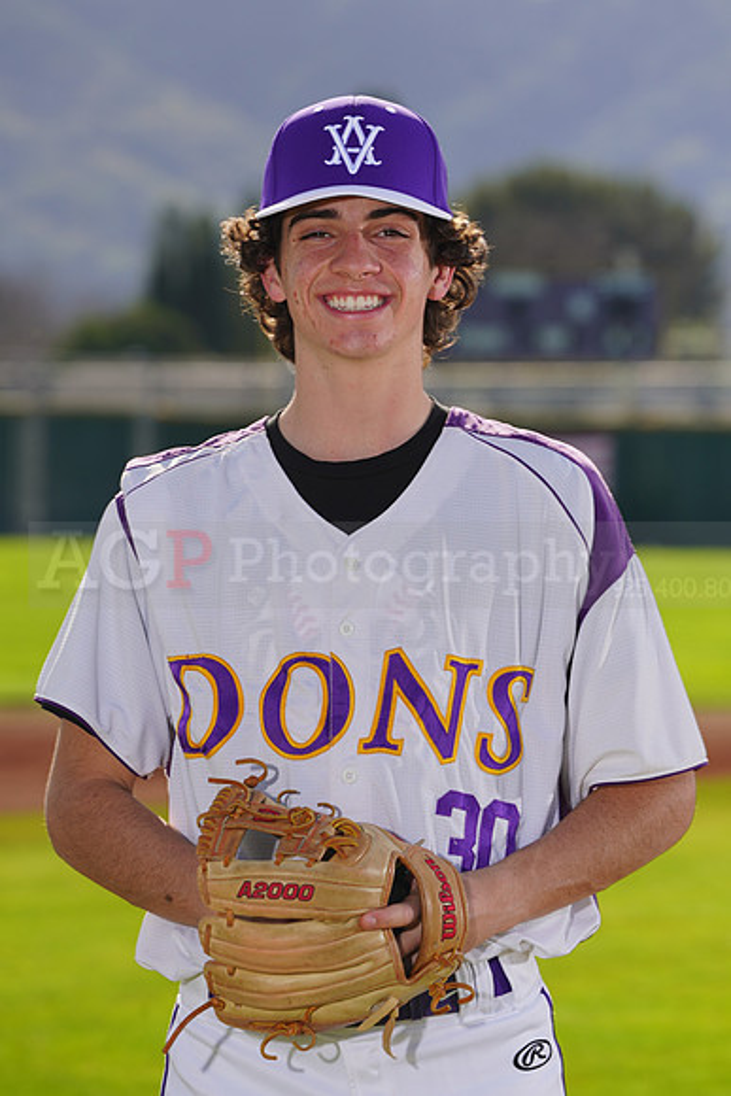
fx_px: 7153
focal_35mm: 235
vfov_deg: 8.8
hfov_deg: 5.9
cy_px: 548
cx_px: 366
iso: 100
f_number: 9
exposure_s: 1/250
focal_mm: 235
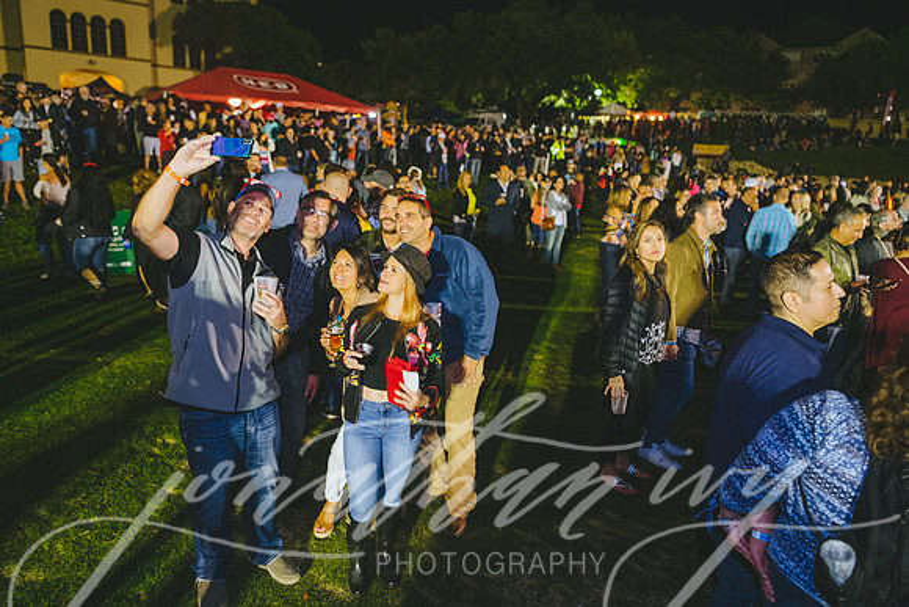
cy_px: 304
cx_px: 454
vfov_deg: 53.2
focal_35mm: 24
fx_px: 606
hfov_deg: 73.7
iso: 2000
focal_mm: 24
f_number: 2.8
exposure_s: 1/80
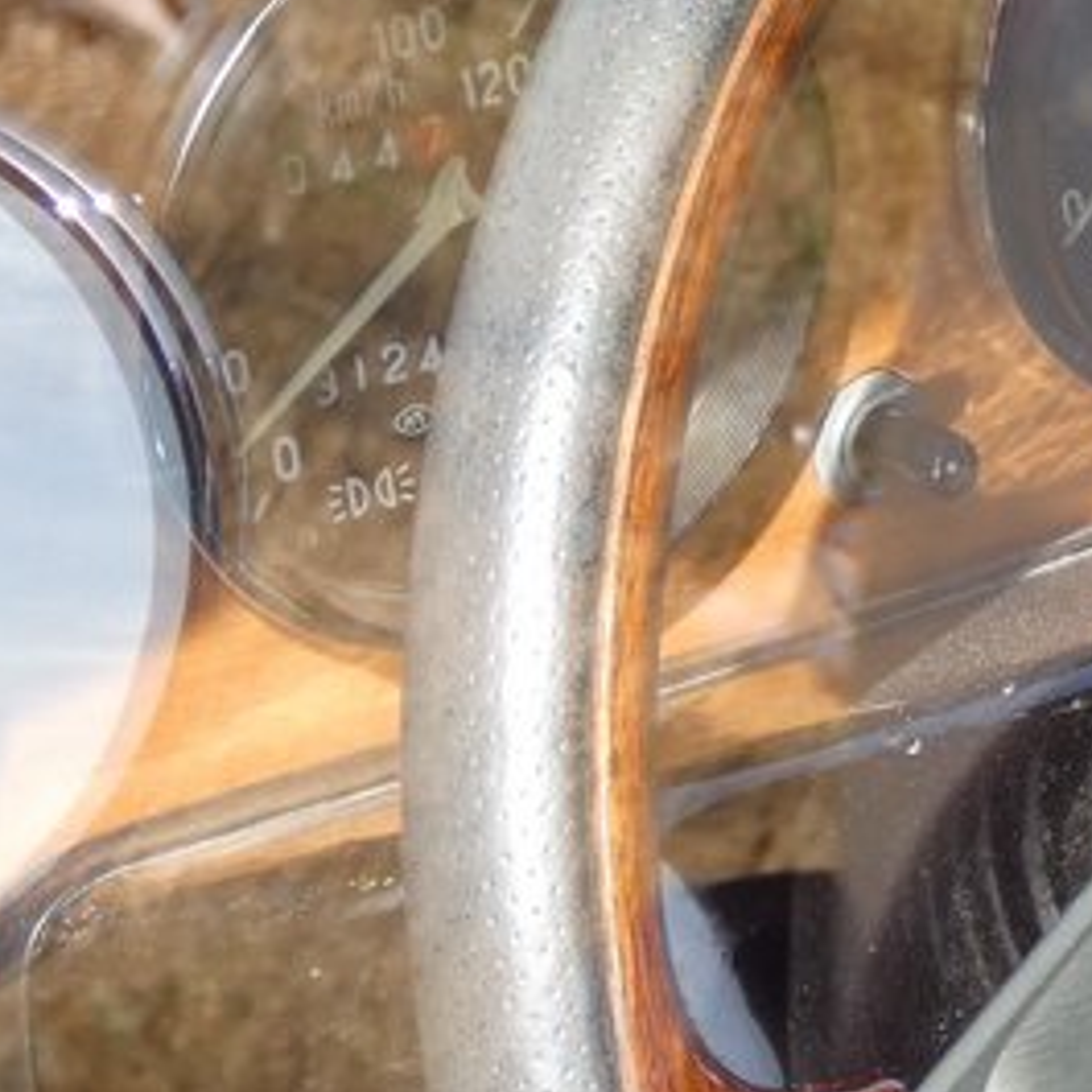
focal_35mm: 246
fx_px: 8780
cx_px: 1146
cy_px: 523
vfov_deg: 7.1
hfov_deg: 7.1
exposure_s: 1/125
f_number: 4.3
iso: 80
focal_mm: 12.9
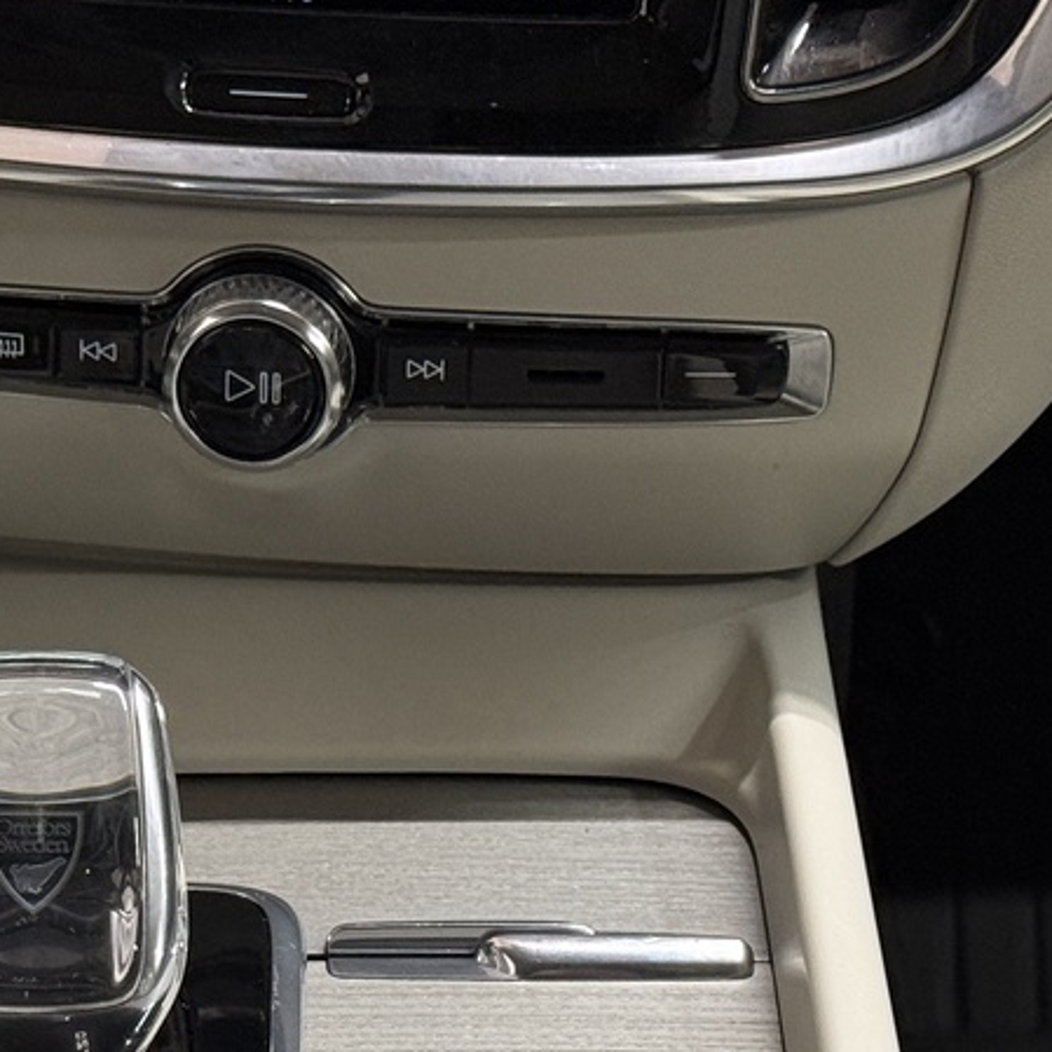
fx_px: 4676
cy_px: 1174
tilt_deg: -35.7
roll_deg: -0.6
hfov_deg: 12.8
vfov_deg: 12.6
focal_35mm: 136
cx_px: 194
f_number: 1.78
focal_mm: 6.76
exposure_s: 1/60
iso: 160
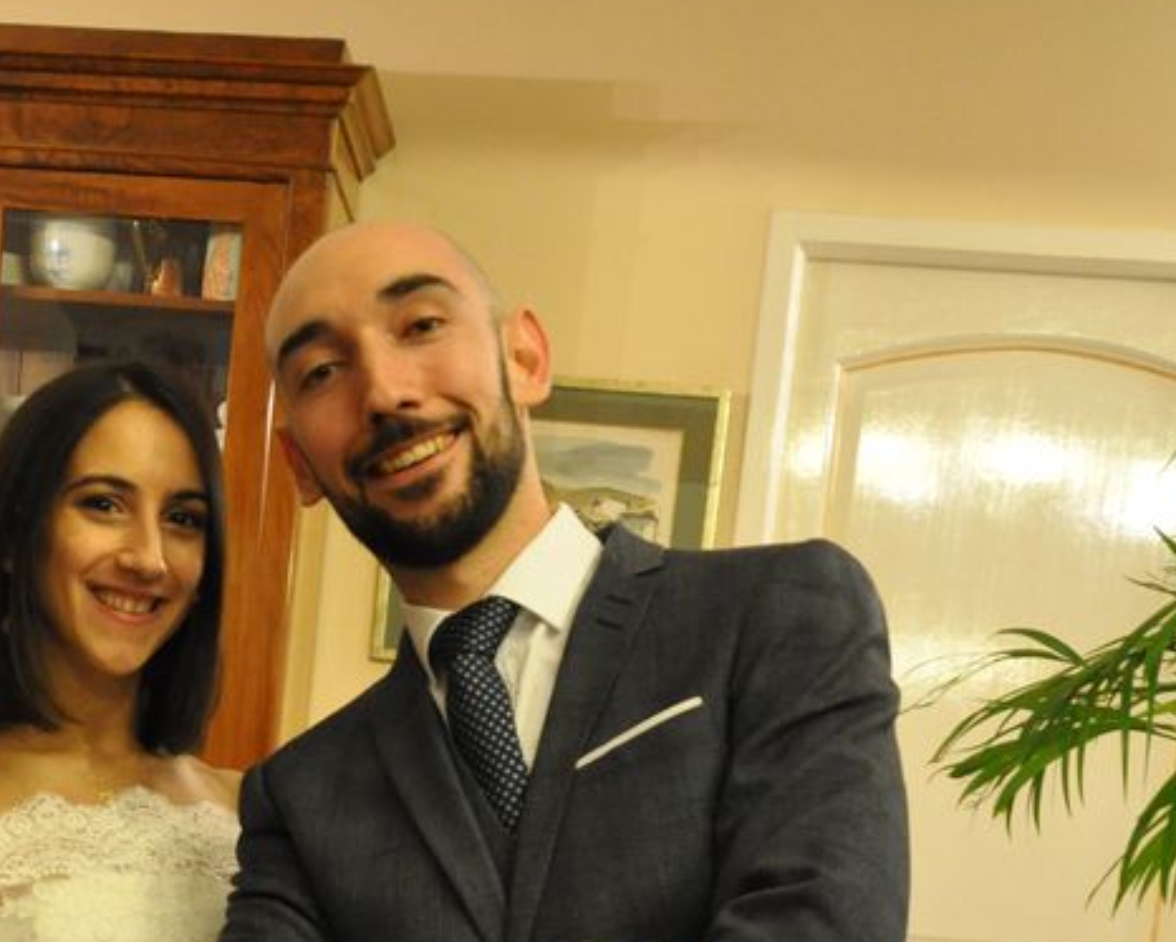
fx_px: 2959
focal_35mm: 85
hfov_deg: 22.0
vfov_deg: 16.4
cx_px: 136
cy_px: 1422
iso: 1600
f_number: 3.8
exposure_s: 1/20
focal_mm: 22
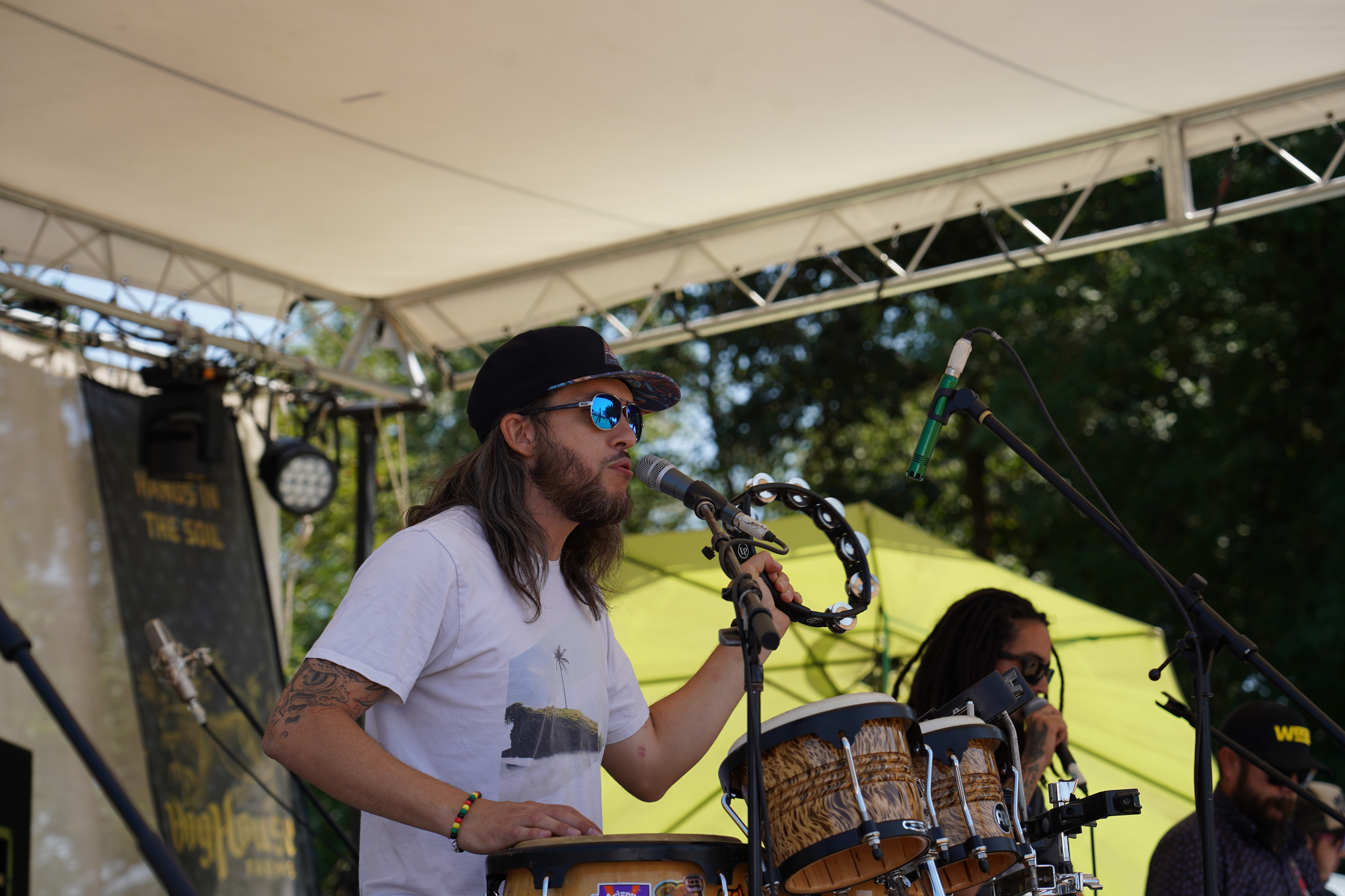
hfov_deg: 19.5
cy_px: 448
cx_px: 672
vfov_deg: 13.0
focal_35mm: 105
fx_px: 3923
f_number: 5.6
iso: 100
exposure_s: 1/320
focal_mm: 105
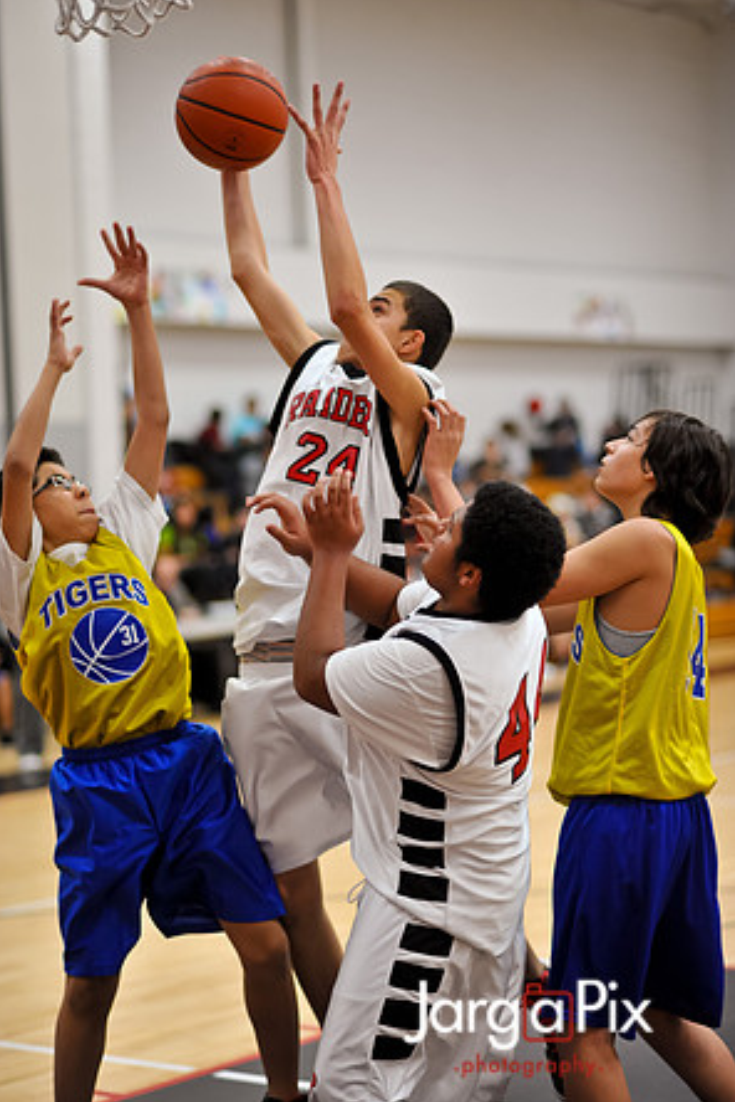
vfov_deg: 23.6
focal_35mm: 86
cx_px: 366
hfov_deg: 15.9
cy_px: 553
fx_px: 2634
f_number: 2
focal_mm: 85
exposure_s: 1/500
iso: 1600
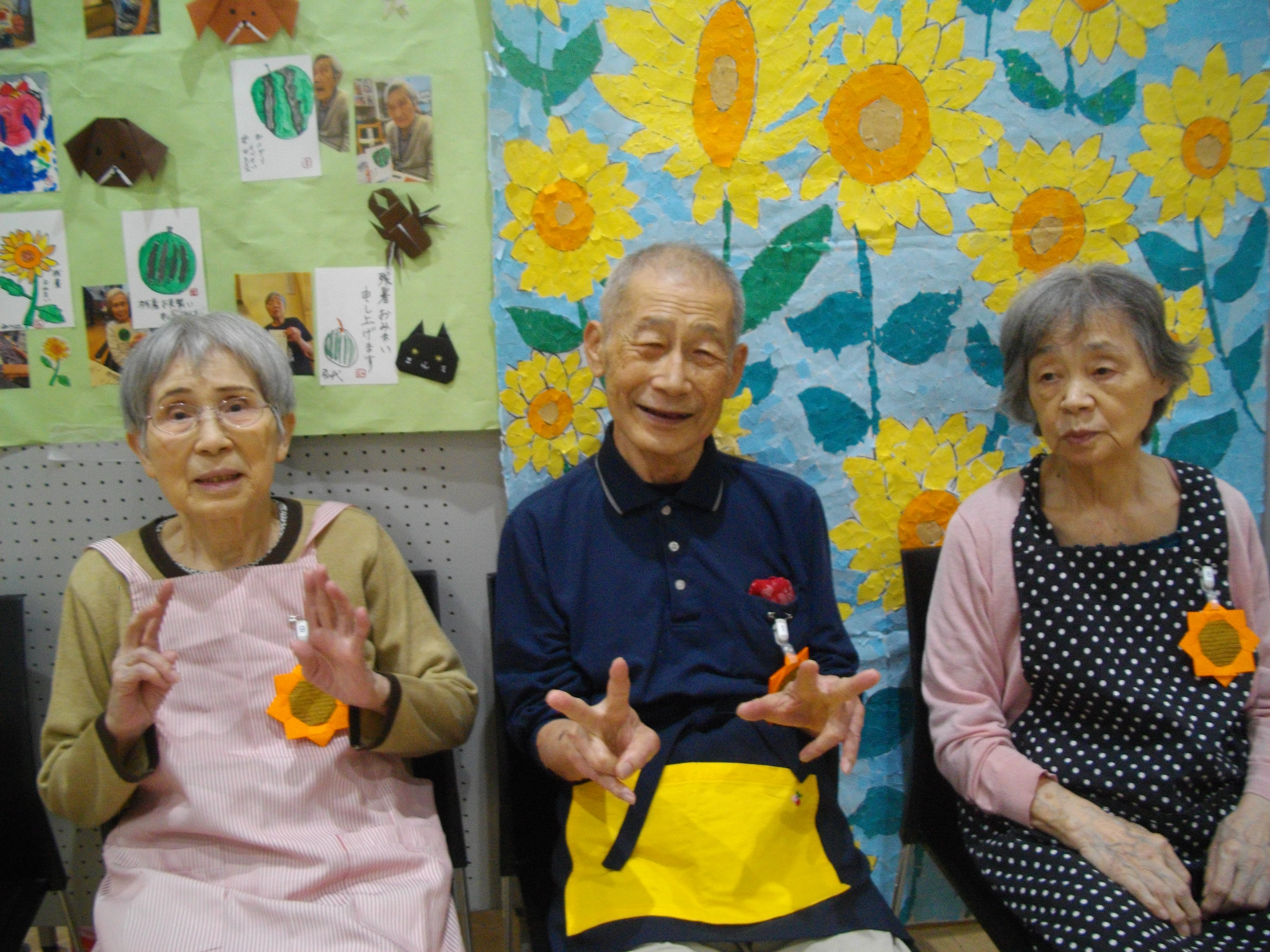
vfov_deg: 45.4
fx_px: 1137
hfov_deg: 58.4
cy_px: 476
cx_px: 635
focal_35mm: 31
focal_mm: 5.7
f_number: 2.9
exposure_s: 1/50
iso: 248
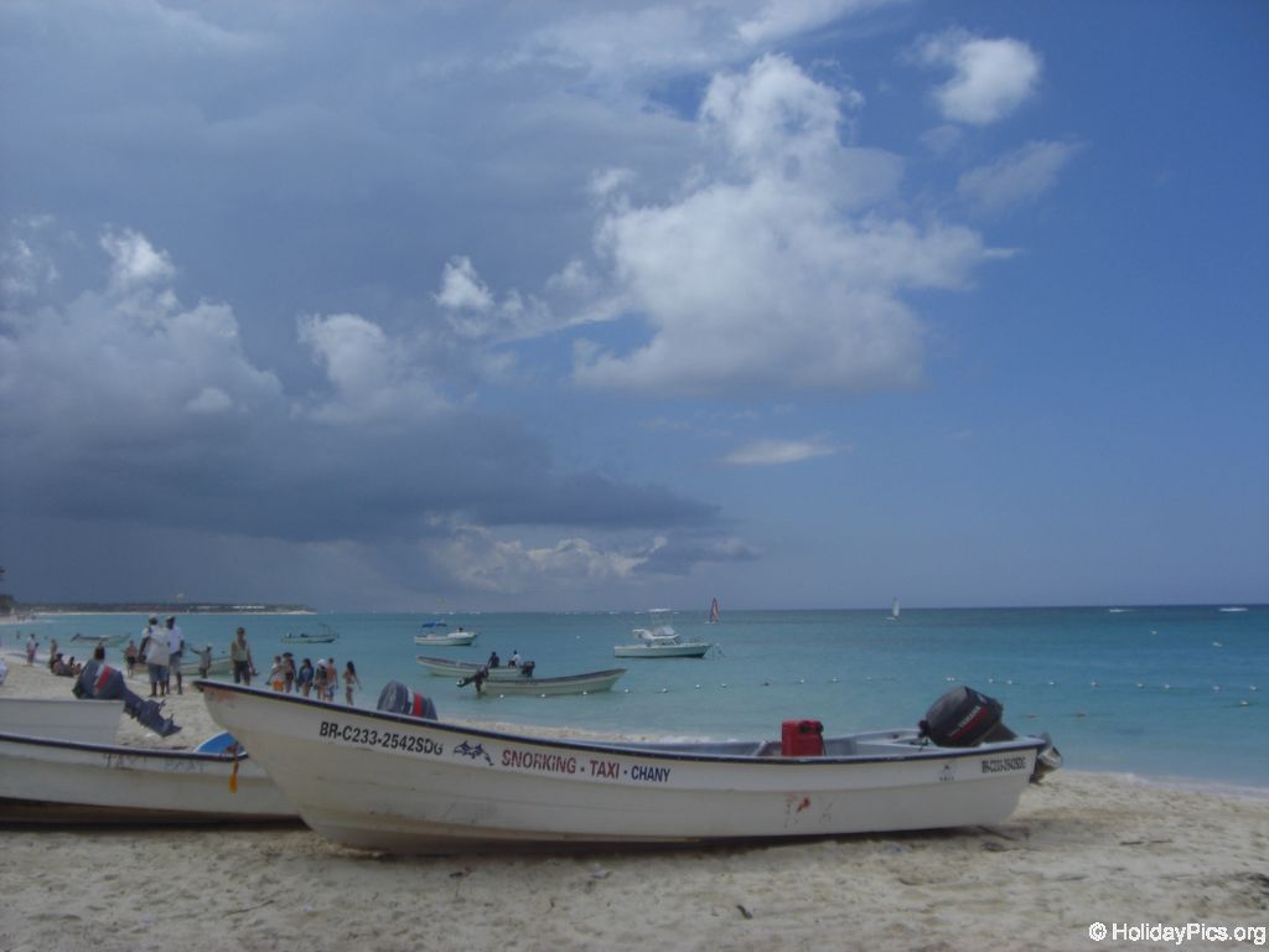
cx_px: 634
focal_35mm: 38
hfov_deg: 49.0
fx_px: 1393
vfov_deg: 37.7
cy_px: 476
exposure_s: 1/320
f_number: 8
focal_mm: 6.2
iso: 64
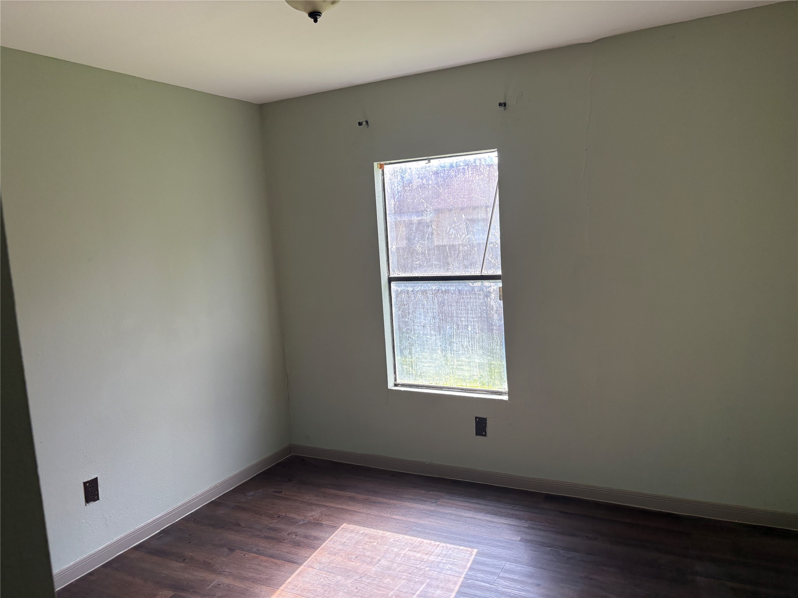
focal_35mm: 26
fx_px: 599
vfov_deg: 53.1
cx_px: 399
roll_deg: +5.0
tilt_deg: -6.3
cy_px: 299
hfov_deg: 67.3
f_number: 1.6
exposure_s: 1/194
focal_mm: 5.96
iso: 100
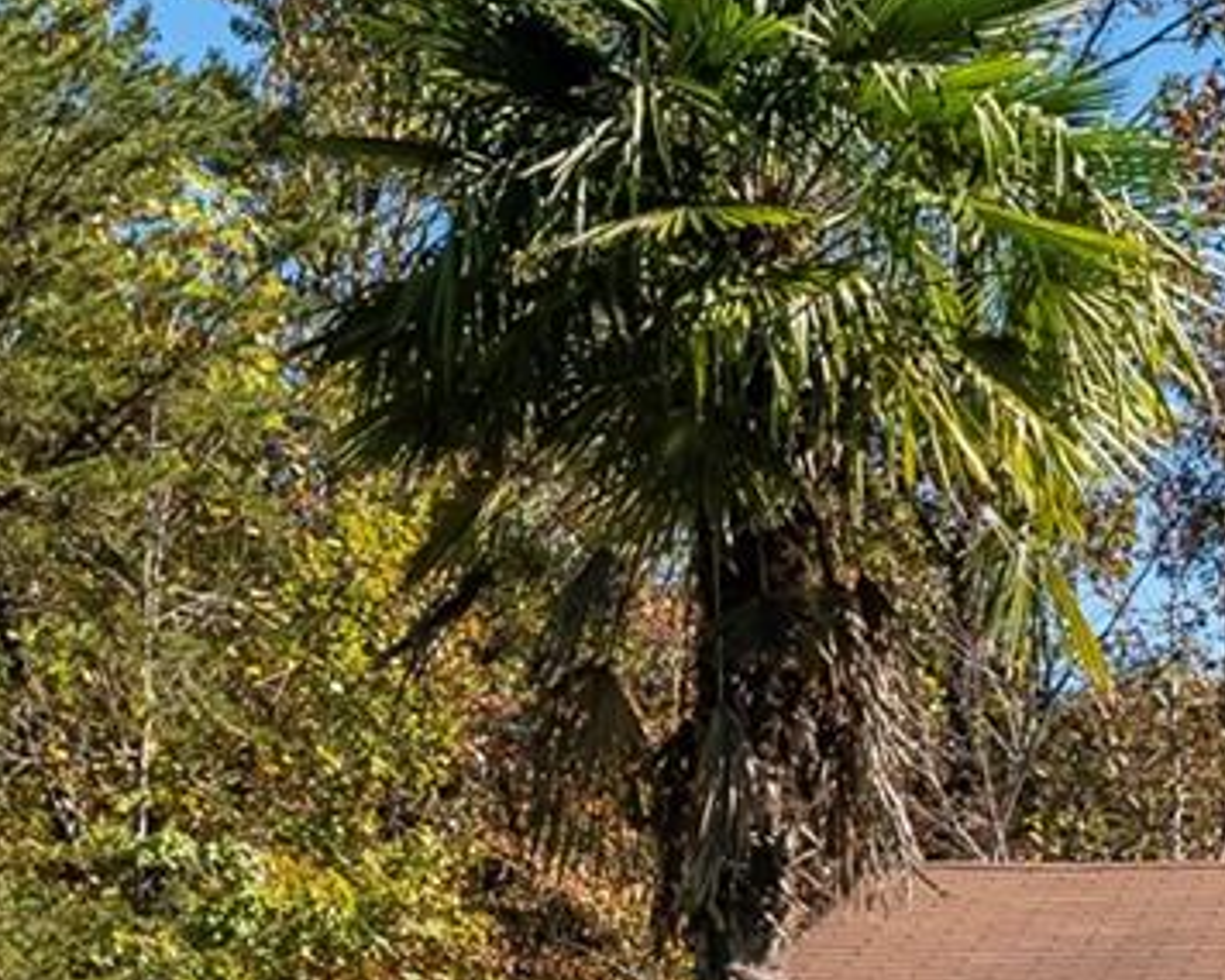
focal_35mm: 162
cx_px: 1576
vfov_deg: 9.3
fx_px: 5875
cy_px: 1498
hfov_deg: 11.6
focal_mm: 30
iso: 250
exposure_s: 1/500
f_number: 9
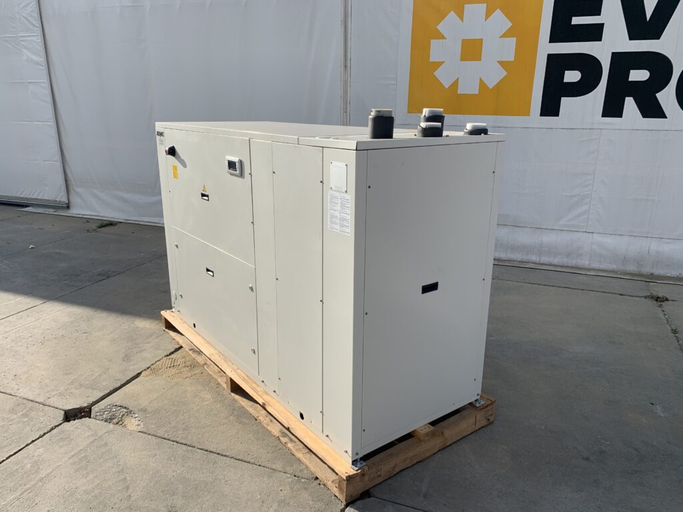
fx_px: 513
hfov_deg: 67.3
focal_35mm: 26
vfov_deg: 53.1
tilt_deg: -16.4
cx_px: 342
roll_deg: -1.0
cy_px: 256
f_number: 1.8
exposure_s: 1/2208
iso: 25
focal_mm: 4.25
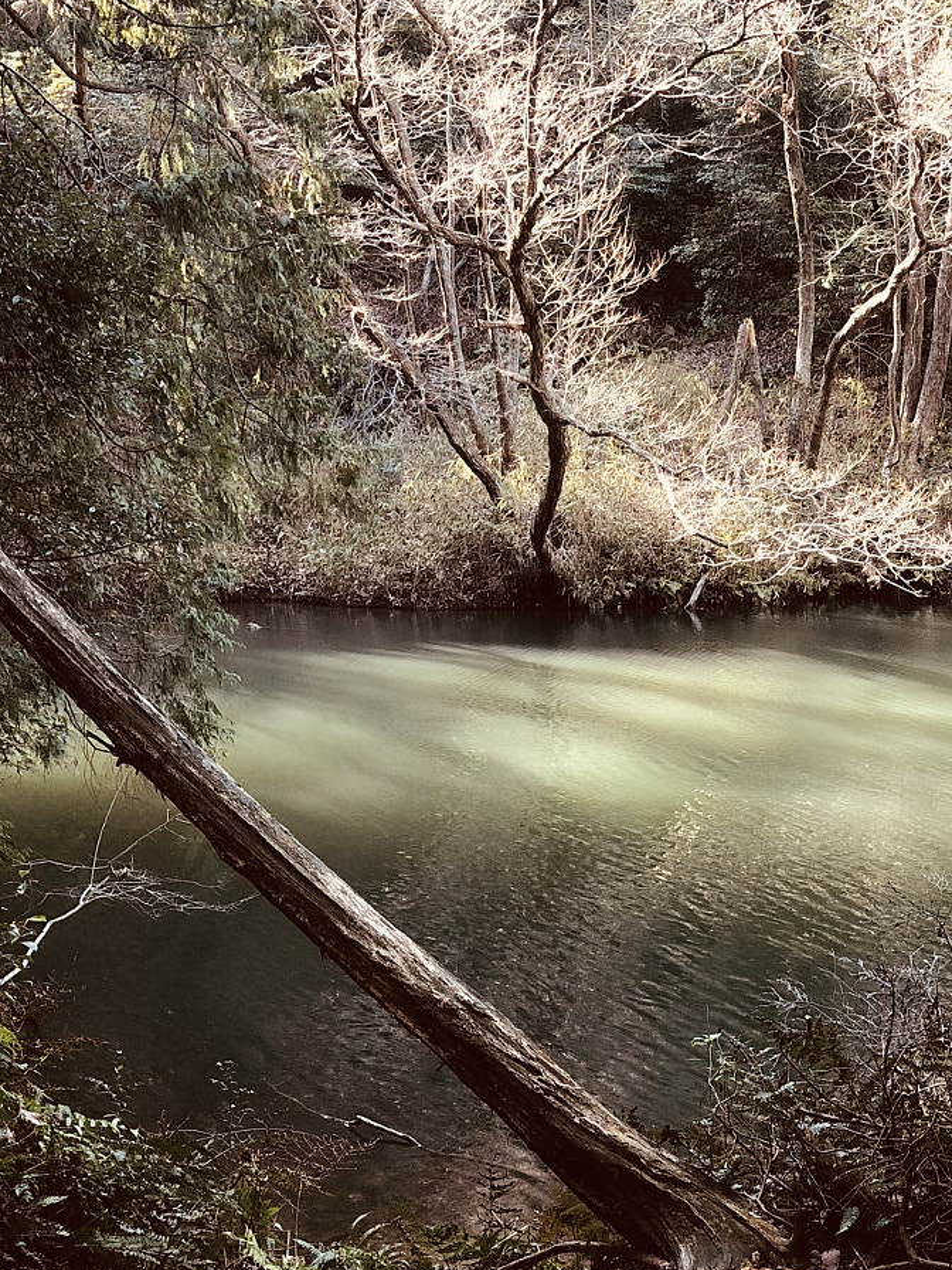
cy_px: 675
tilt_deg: -8.5
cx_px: 771
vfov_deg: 38.2
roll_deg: -0.3
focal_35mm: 50
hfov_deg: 28.4
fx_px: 1833
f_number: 1.8
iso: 25
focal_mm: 3.99
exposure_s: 1/40
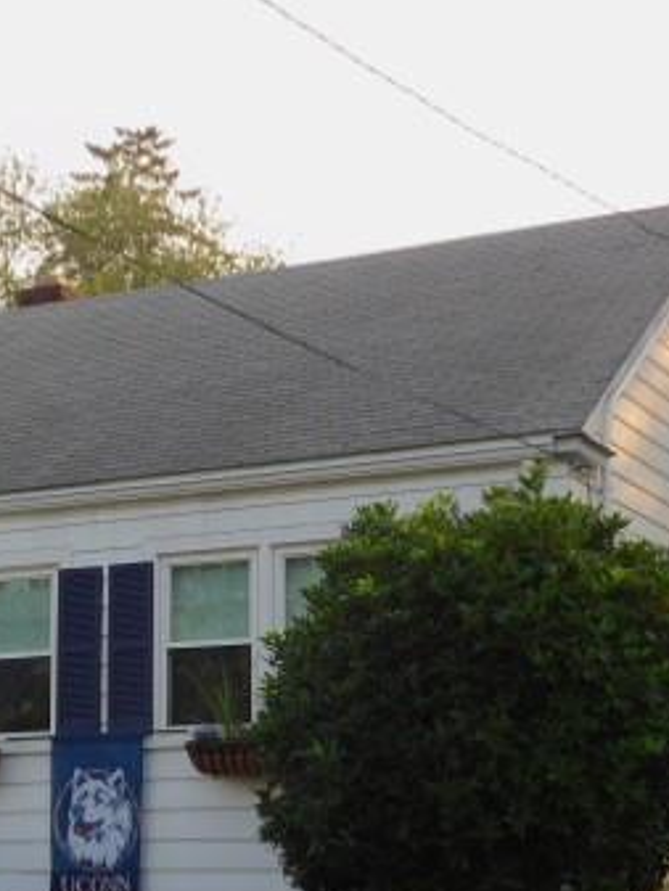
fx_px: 1957
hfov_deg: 19.2
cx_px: 138
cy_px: 529
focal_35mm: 76
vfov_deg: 25.6
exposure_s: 1/500
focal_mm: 7.1
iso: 125
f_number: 3.6
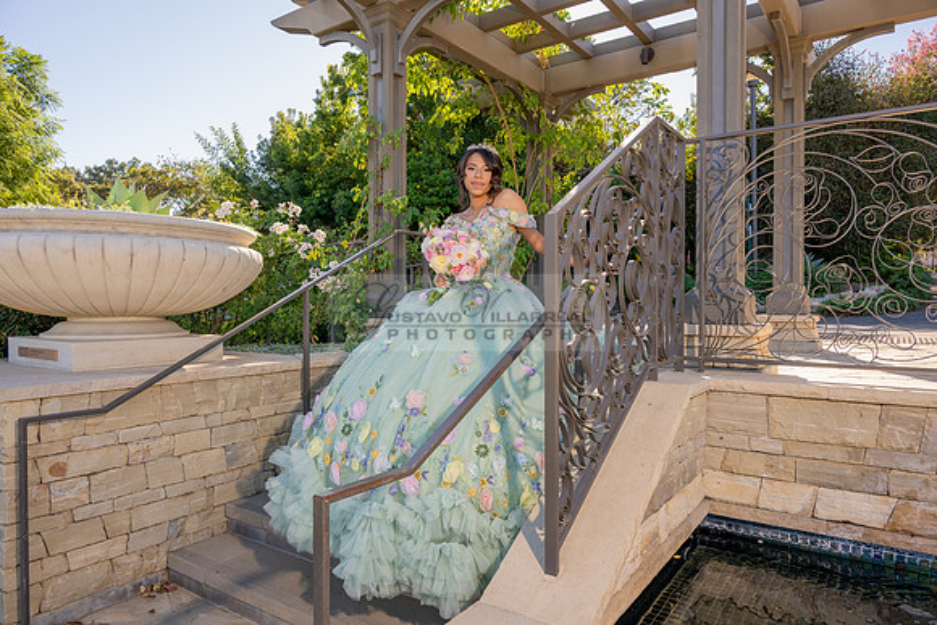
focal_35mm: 24
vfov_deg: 53.2
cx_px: 468
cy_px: 312
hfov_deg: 73.7
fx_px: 625
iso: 200
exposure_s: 1/200
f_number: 7.1
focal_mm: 24
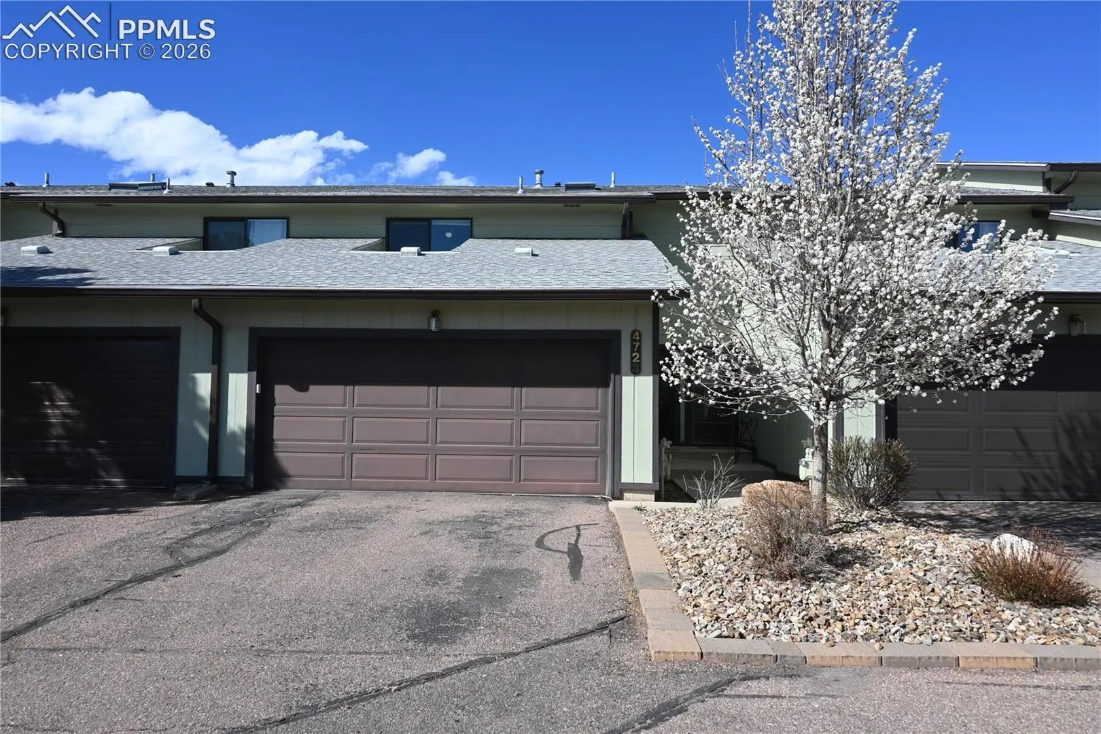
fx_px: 734
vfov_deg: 53.1
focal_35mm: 24
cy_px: 367
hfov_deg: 73.7
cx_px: 550
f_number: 7.1
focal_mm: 16
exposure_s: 1/400
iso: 100
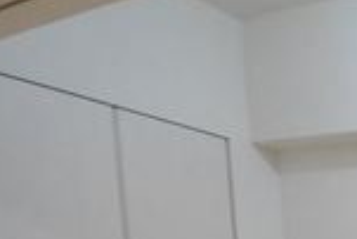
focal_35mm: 51
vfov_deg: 21.2
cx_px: 622
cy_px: 383
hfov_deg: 23.2
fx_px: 506
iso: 800
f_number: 4.5
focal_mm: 8
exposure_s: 1/30
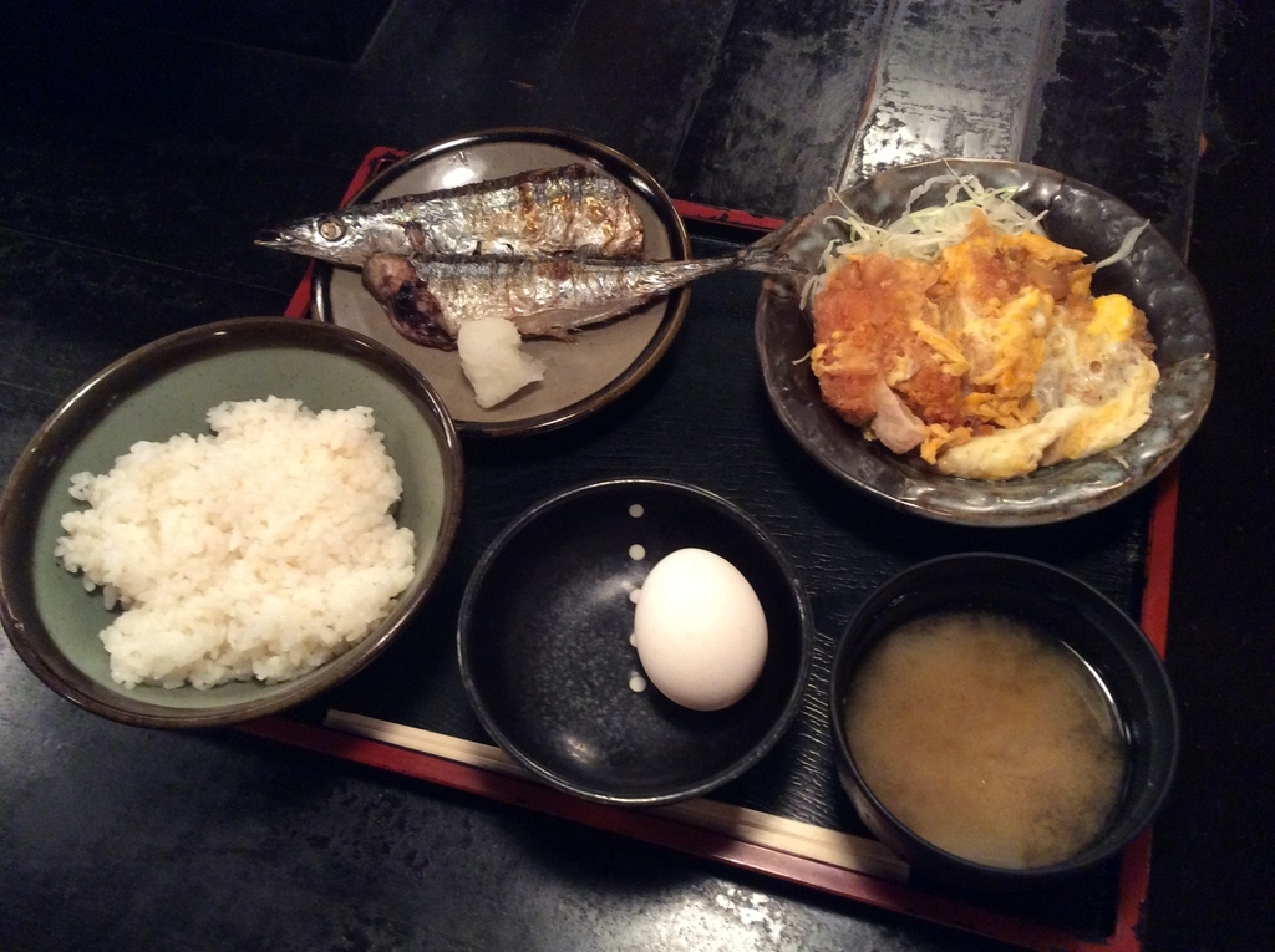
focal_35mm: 32
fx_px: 1177
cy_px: 476
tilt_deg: -60.2
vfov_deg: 44.1
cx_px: 638
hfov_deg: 56.9
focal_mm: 3.3
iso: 250
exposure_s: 1/24
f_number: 2.4
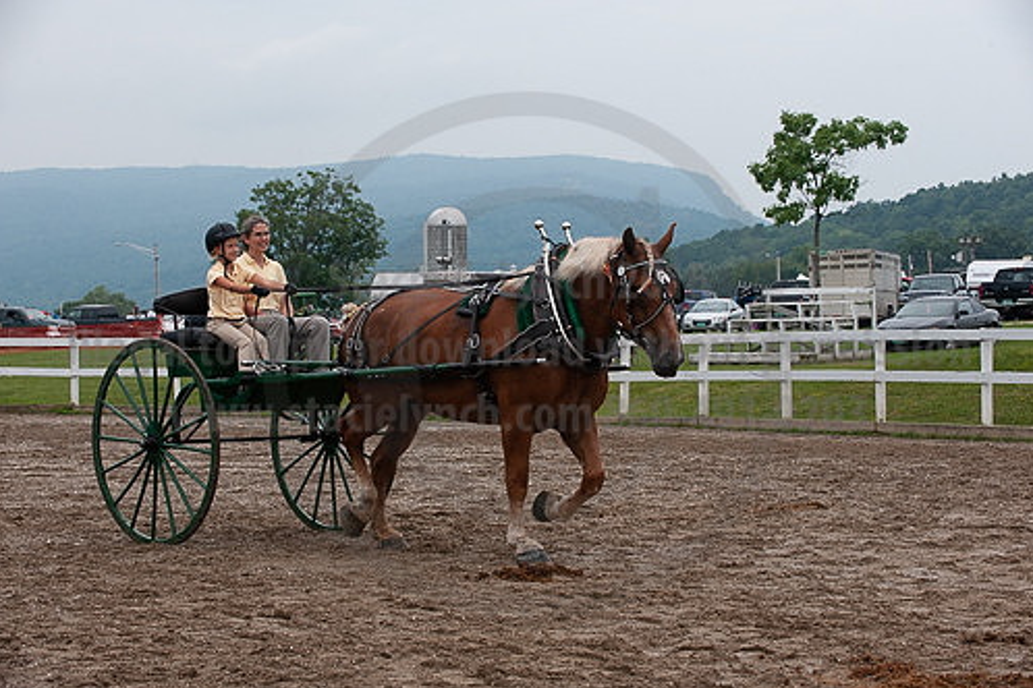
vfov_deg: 14.3
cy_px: 345
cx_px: 519
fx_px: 2754
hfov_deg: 21.2
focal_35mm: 96
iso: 560
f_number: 5.6
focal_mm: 95
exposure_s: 1/1000
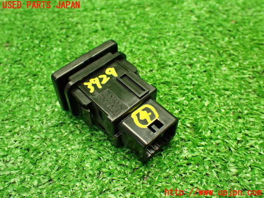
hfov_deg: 49.0
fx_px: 290
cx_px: 132
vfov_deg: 37.7
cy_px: 99
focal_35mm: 38
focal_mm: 6.83
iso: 800
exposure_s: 1/60
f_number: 2.7
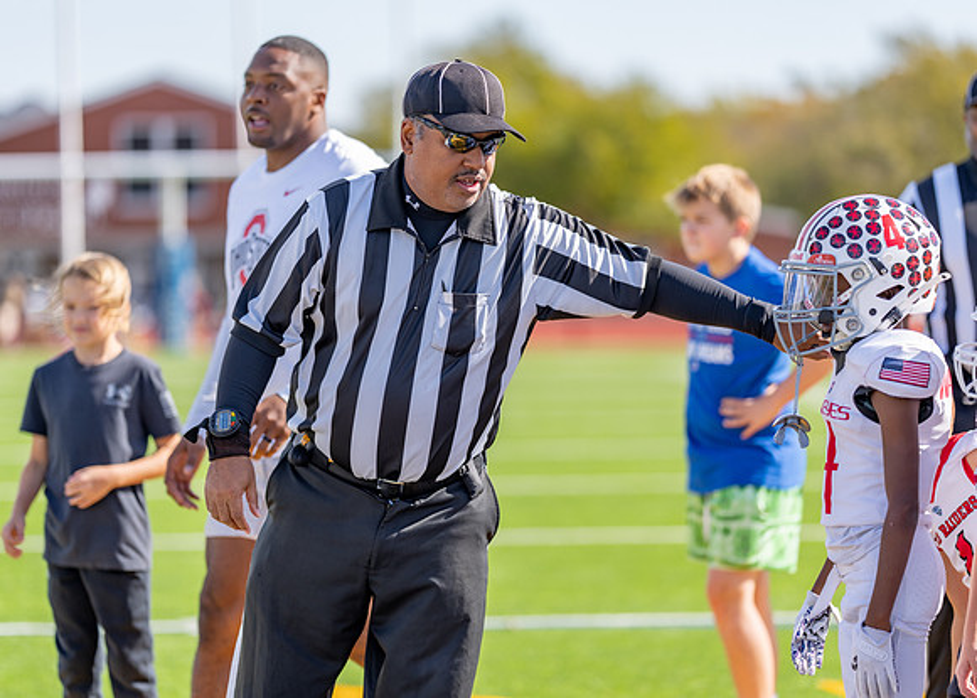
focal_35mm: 141
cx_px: 488
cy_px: 349
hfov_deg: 14.2
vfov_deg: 10.2
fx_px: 3924
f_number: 1.8
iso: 100
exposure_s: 1/2500
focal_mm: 135
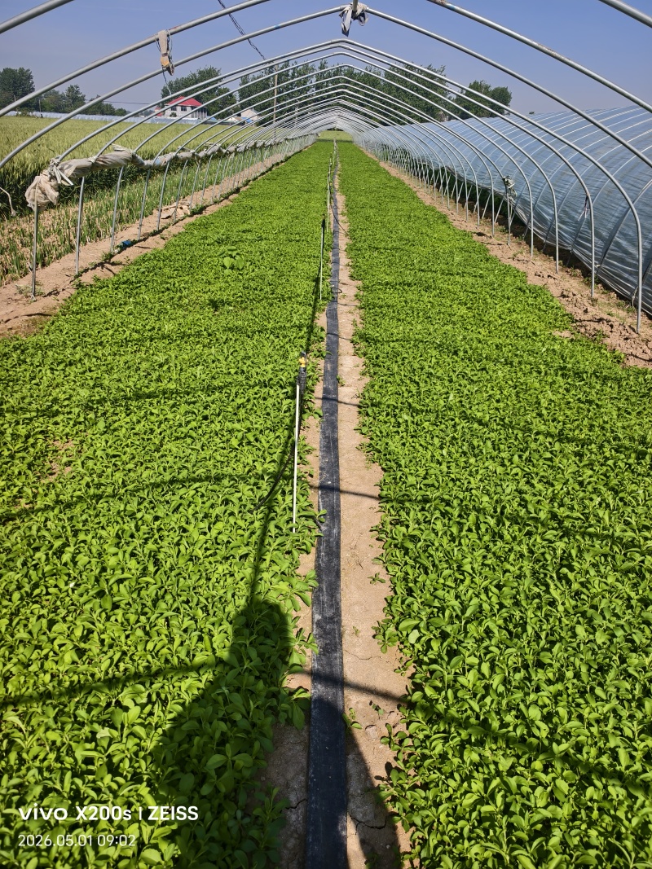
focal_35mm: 23
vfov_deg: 73.9
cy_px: 434
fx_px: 578
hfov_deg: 58.9
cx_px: 326
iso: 72
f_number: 1.57
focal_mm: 5.6
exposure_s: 1/2326
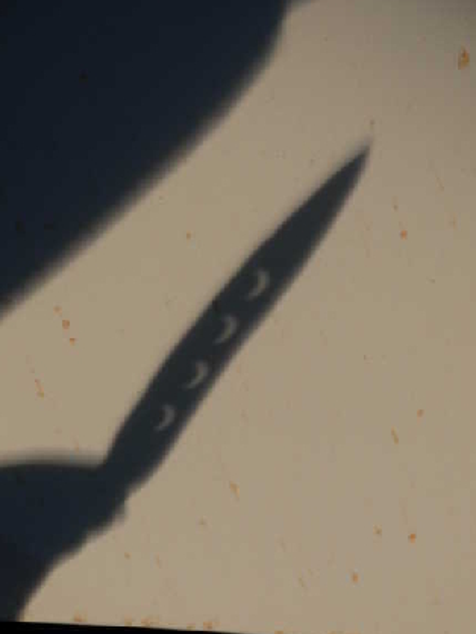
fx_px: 2985
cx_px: 236
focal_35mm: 163
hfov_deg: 9.1
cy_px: 328
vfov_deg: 12.1
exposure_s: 1/664
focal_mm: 23.5
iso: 79
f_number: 4.5
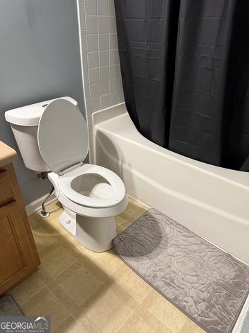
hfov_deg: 56.8
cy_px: 166
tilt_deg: -31.5
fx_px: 230
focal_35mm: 24
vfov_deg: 71.6
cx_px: 124
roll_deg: -1.2
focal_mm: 6.76
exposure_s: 1/60
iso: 500
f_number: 1.78
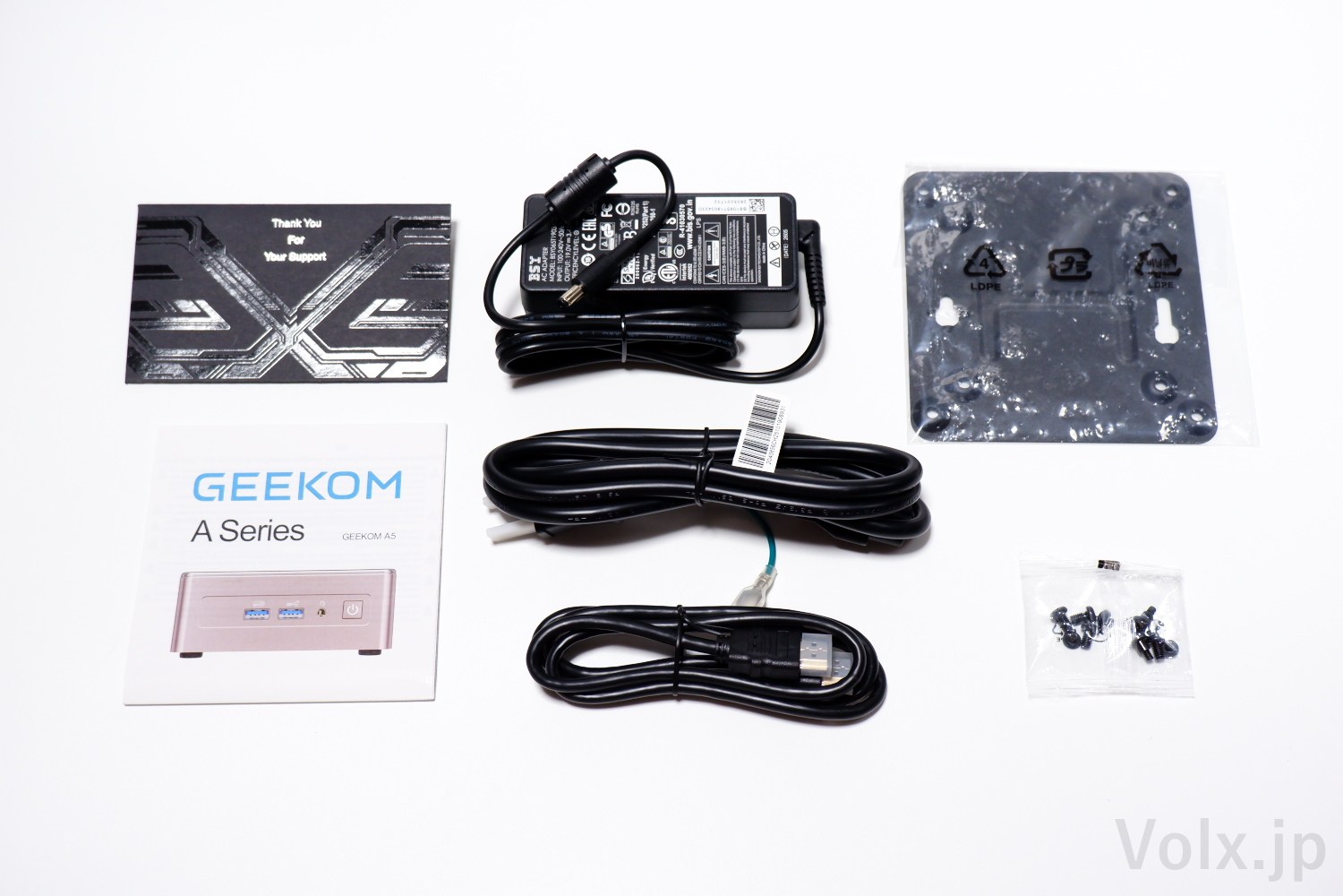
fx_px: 1567
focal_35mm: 42
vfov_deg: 31.9
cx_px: 672
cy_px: 448
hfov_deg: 46.4
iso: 400
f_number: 4.5
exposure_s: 1/42
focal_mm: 28
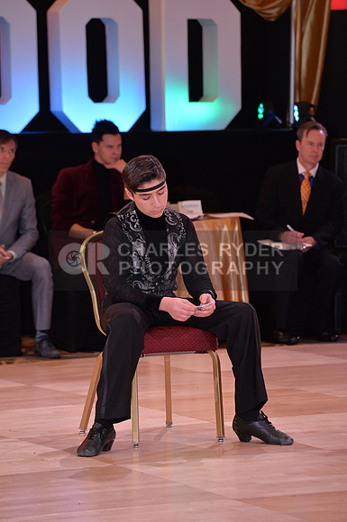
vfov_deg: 10.3
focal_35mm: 200
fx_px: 2900
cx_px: 174
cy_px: 261
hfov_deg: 6.8
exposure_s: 1/250
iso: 1600
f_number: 5.6
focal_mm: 200
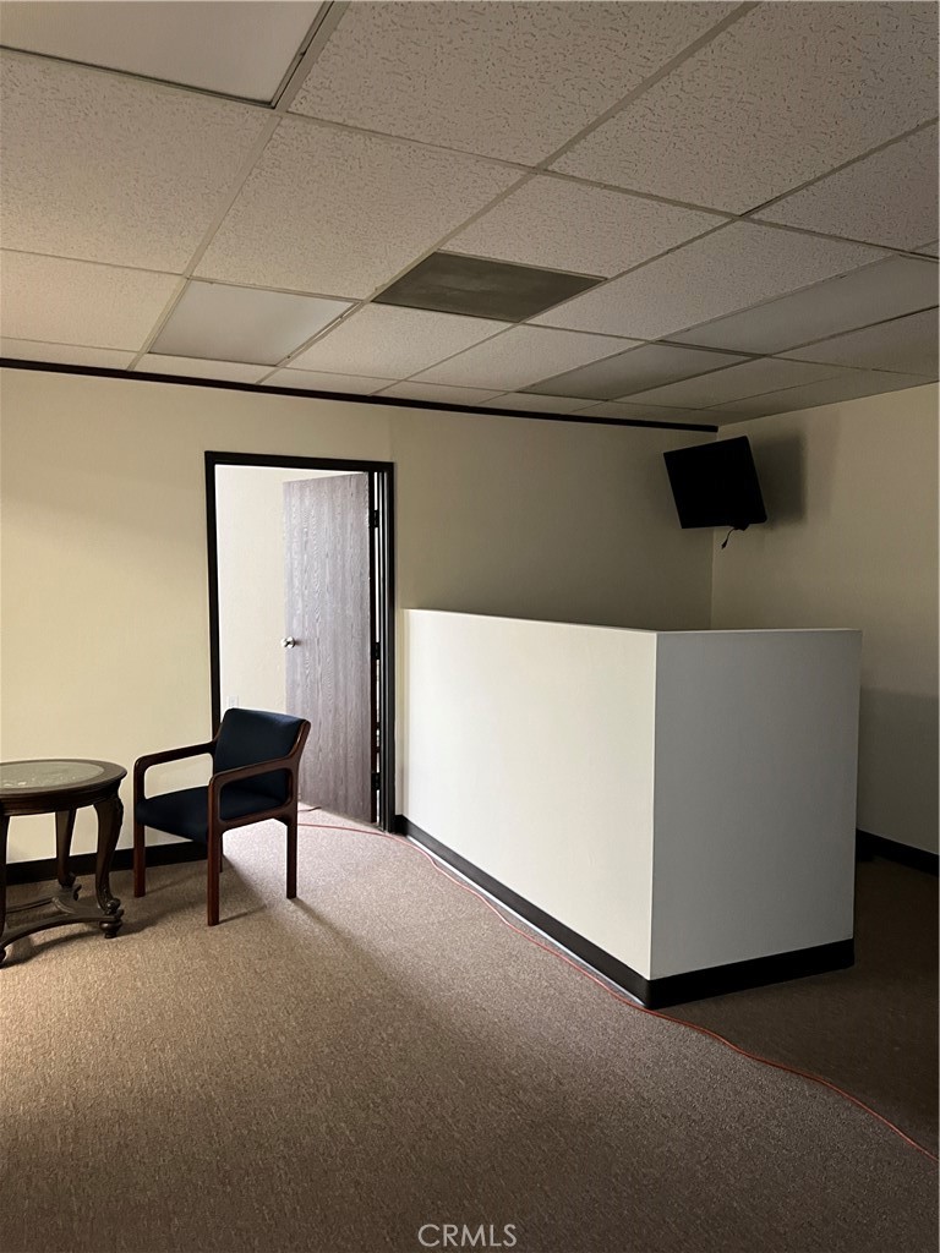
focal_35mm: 26
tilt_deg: -2.3
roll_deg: -0.9
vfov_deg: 67.3
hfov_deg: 53.1
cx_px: 470
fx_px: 941
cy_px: 626
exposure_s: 1/40
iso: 400
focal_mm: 5.7
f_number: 1.5
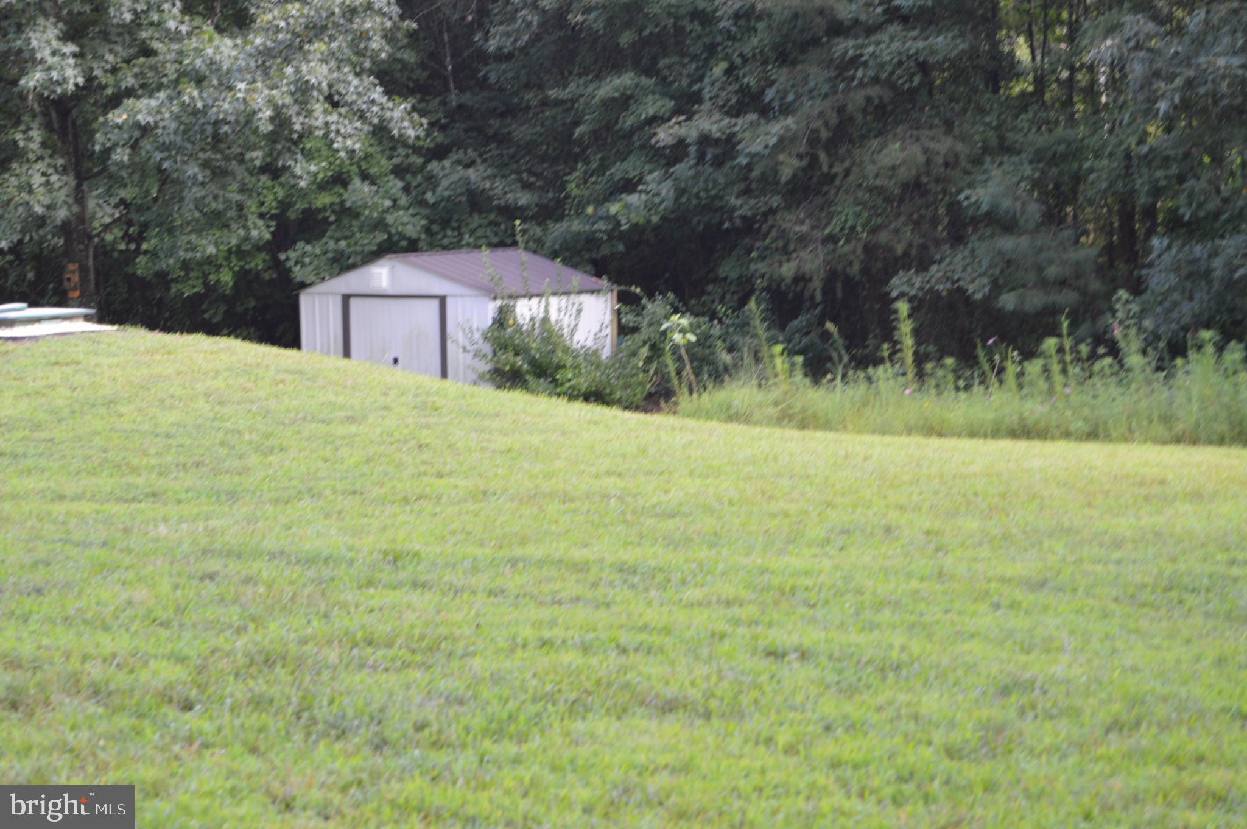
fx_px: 2855
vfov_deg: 16.5
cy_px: 414
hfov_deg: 24.6
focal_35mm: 82
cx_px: 624
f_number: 5.6
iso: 400
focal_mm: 55
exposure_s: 1/125
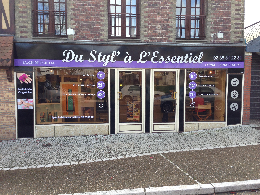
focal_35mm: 33
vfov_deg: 42.9
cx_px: 130
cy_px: 98
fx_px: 248
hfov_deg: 55.4
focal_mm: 4.12
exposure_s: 1/249
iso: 50
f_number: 2.4
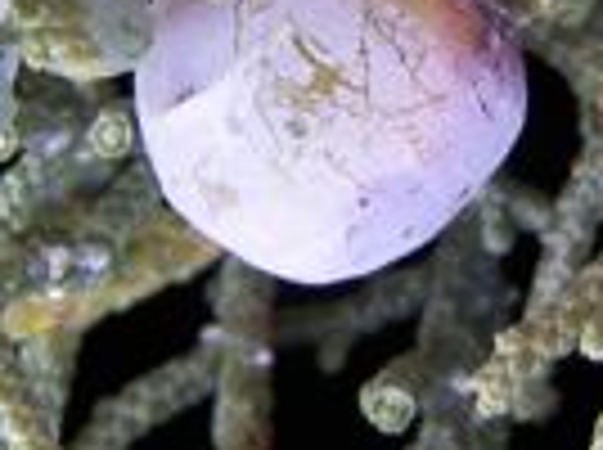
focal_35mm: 139
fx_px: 2417
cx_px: 351
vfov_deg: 10.6
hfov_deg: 14.2
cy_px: 117
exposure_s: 1/30
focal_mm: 6
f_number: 3.2
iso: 80
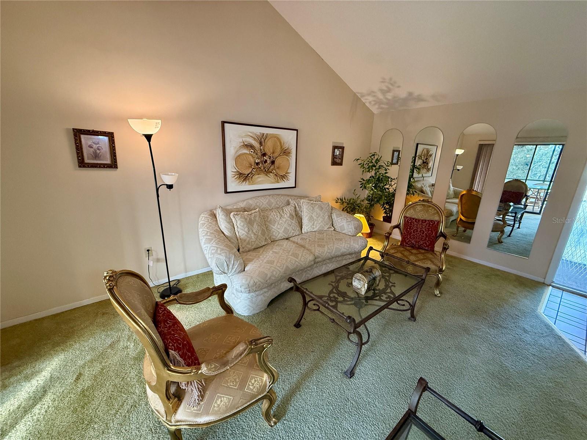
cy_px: 220
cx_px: 294
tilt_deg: -15.5
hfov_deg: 102.1
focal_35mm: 14
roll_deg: -1.6
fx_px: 237
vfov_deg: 85.7
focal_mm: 2.22
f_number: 2.2
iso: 500
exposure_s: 1/120
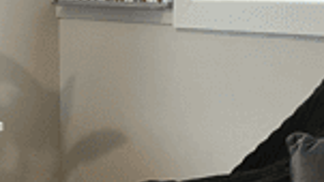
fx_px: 1151
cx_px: -79
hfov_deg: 15.4
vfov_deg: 9.0
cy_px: 169
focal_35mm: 134
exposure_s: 1/60
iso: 125
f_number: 1.8
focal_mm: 3
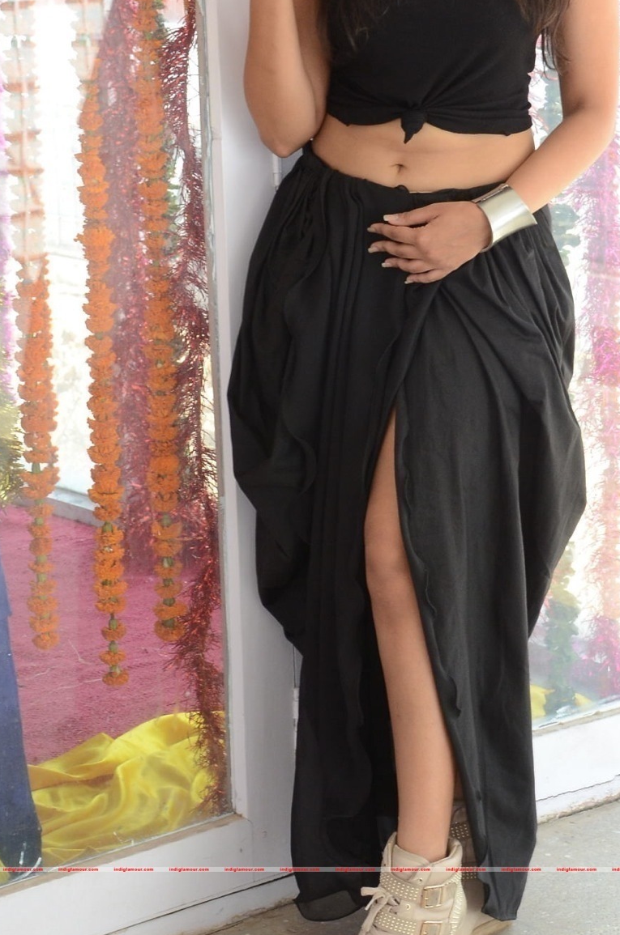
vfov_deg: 18.1
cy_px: 311
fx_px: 2932
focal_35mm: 113
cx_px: 410
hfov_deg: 12.1
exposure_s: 1/125
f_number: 7.1
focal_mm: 48
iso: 1000
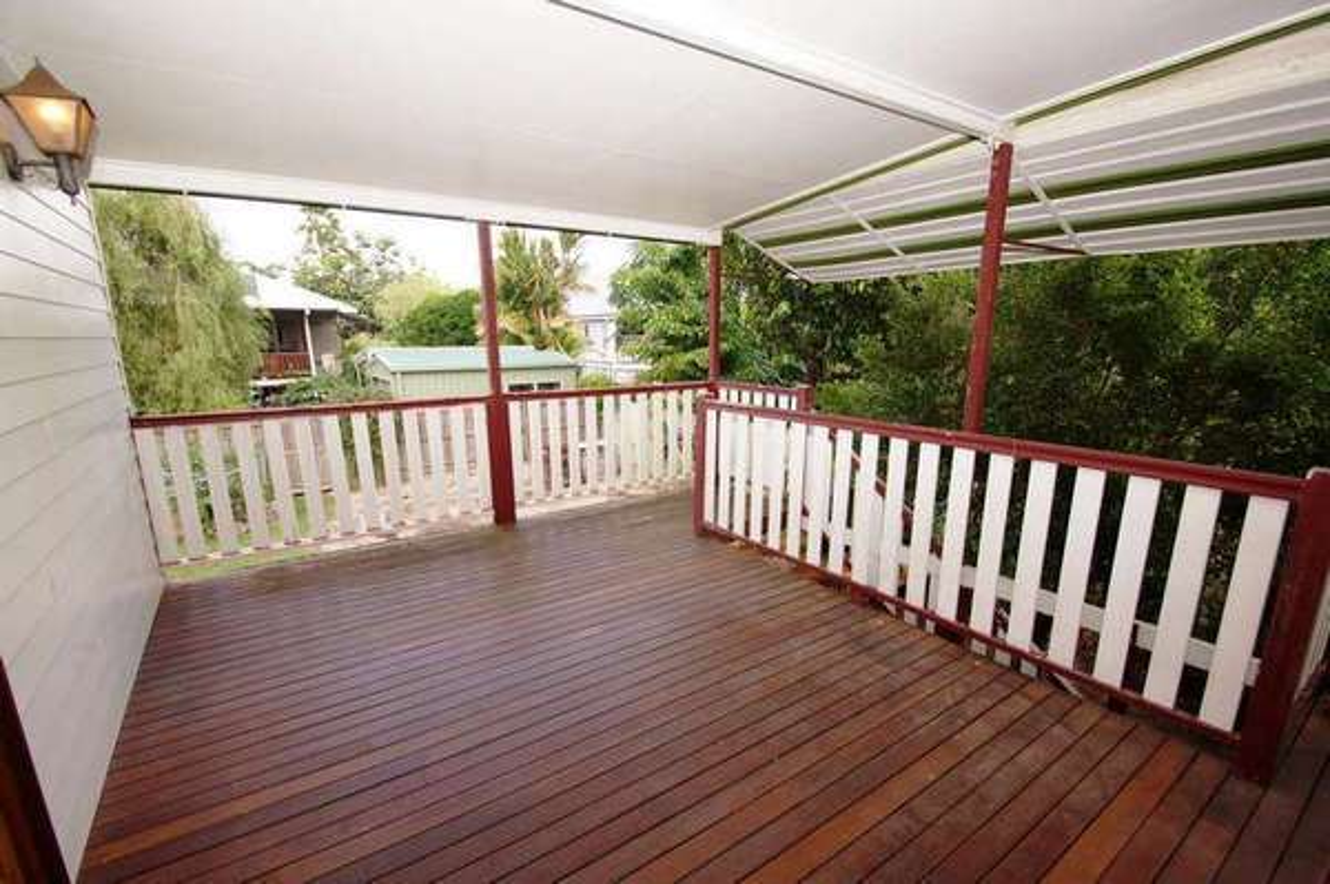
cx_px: 665
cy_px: 442
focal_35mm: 15
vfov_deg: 77.2
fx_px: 554
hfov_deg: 100.4
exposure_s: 1/90
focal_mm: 10
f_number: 4.5
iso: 100
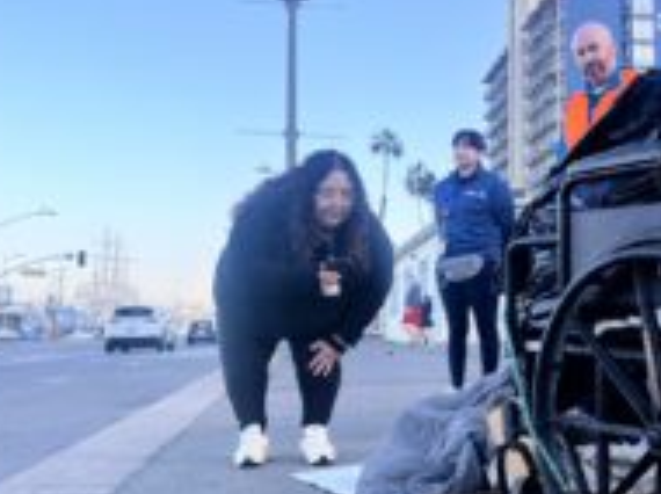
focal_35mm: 48
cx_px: 445
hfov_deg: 39.2
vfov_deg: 30.2
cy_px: 263
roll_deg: -1.2
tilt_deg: +3.0
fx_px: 915
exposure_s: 1/1009
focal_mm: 5.7
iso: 50
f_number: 1.5
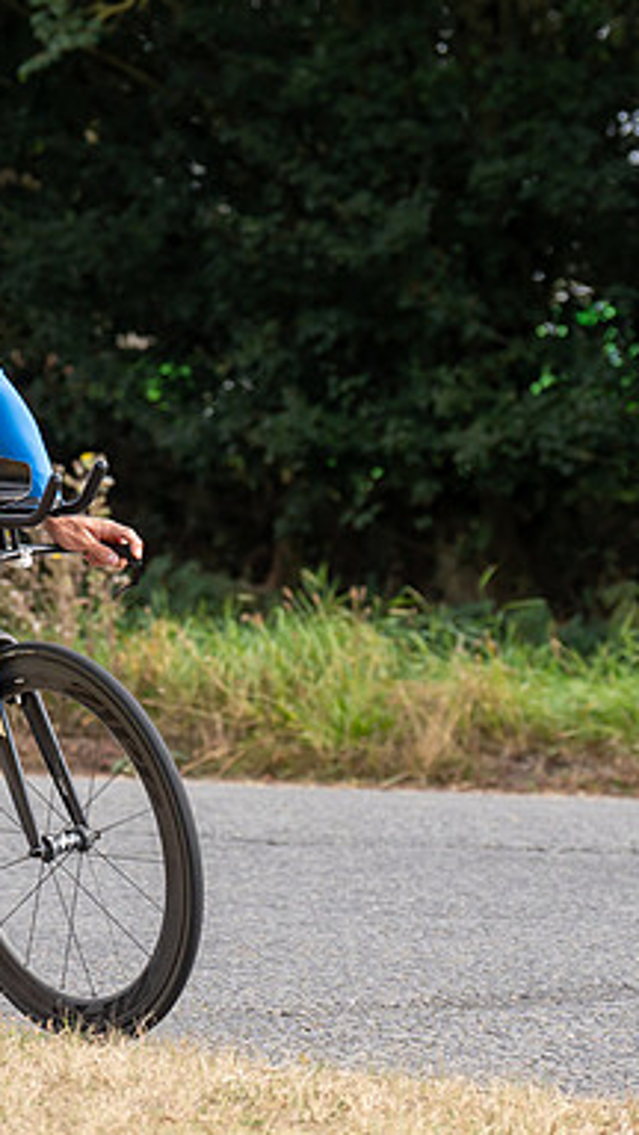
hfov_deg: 4.8
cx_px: -146
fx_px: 7651
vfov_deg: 8.5
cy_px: 397
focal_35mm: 254
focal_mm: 95
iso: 100
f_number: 4
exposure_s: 1/1000
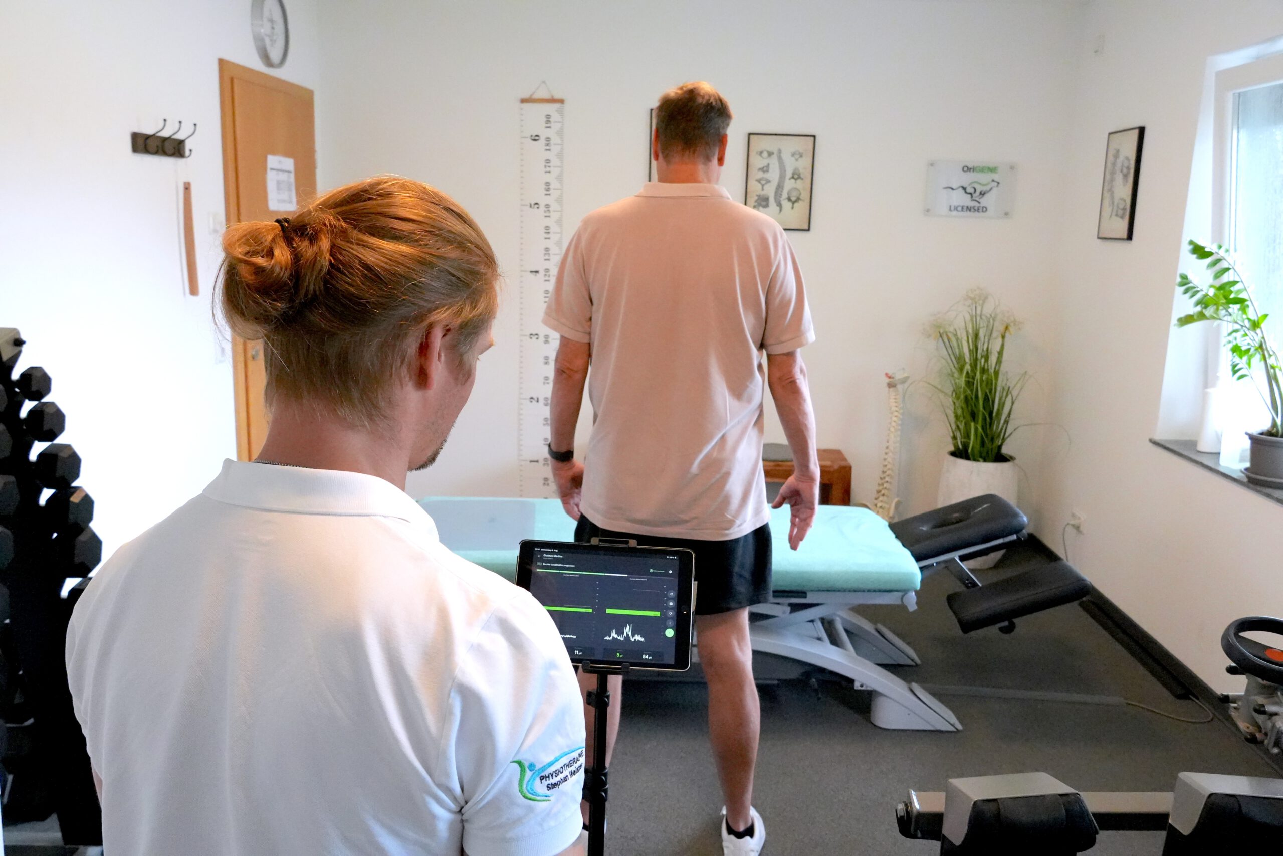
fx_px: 1069
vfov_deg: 43.6
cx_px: 642
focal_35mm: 30
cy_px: 428
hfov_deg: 61.9
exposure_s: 1/250
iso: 4000
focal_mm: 20
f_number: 5.6
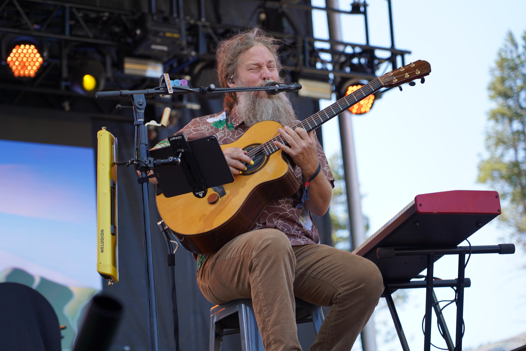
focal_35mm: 105
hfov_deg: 19.5
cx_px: 263
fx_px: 1534
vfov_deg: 13.0
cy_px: 176
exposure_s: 1/160
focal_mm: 105
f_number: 4.5
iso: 100
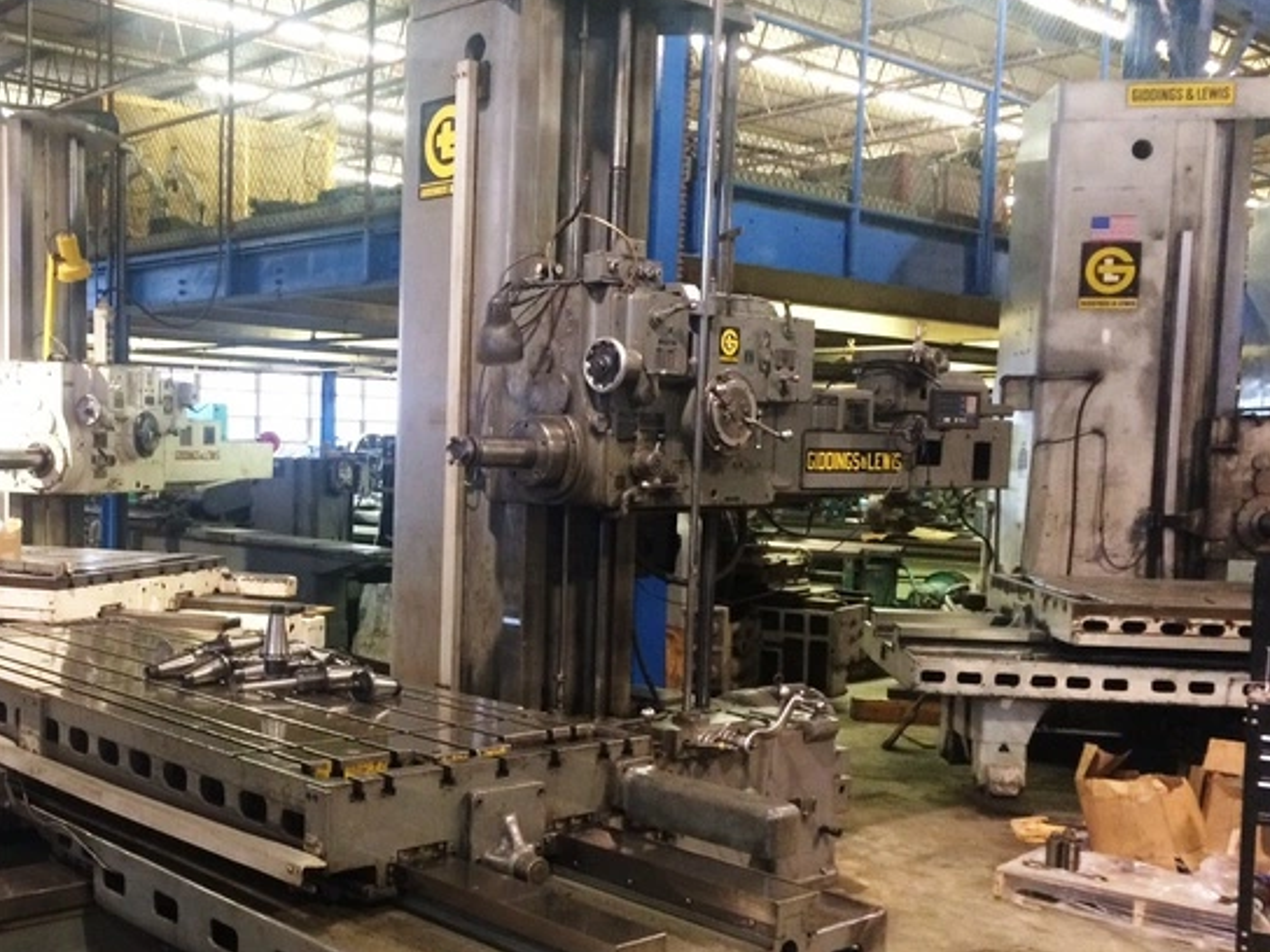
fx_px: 1468
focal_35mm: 40
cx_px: 402
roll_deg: -1.9
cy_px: 566
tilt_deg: -2.1
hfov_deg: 45.9
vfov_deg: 35.8
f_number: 2.2
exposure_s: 1/30
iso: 250
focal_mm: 4.15
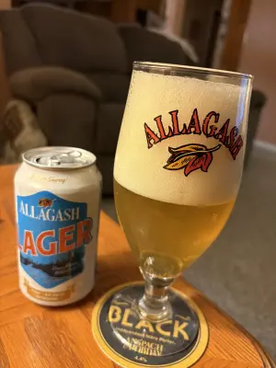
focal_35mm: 26
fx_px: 276
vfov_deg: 67.3
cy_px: 184
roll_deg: -7.1
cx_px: 138
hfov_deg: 53.1
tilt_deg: -20.4
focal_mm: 5.96
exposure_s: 1/60
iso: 250
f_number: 1.6
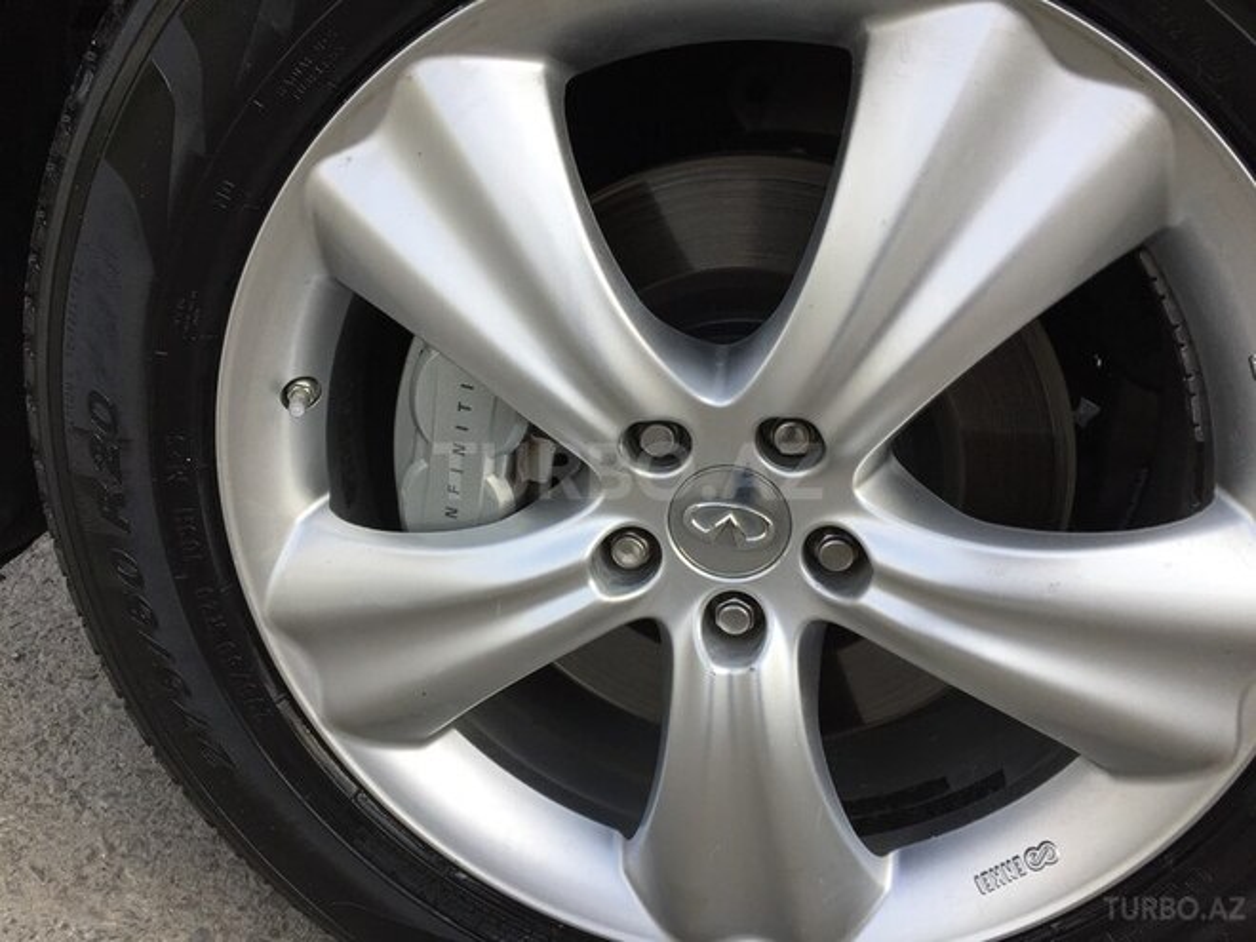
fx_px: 1052
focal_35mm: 29
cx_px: 628
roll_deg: -8.6
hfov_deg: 61.7
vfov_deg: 48.2
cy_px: 471
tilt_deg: -26.0
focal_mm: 4.15
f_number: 2.2
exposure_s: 1/719
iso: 32
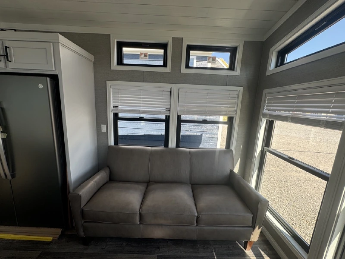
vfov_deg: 85.7
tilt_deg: -11.5
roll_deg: -2.5
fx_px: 140
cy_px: 130
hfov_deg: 102.1
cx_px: 172
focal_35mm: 14
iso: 40
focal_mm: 2.22
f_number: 2.2
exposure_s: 1/172
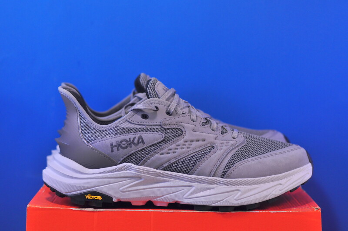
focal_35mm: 75
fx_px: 724
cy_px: 116
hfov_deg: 27.0
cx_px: 174
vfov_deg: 18.1
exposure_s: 1/320
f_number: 2.8
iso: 250
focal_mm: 50
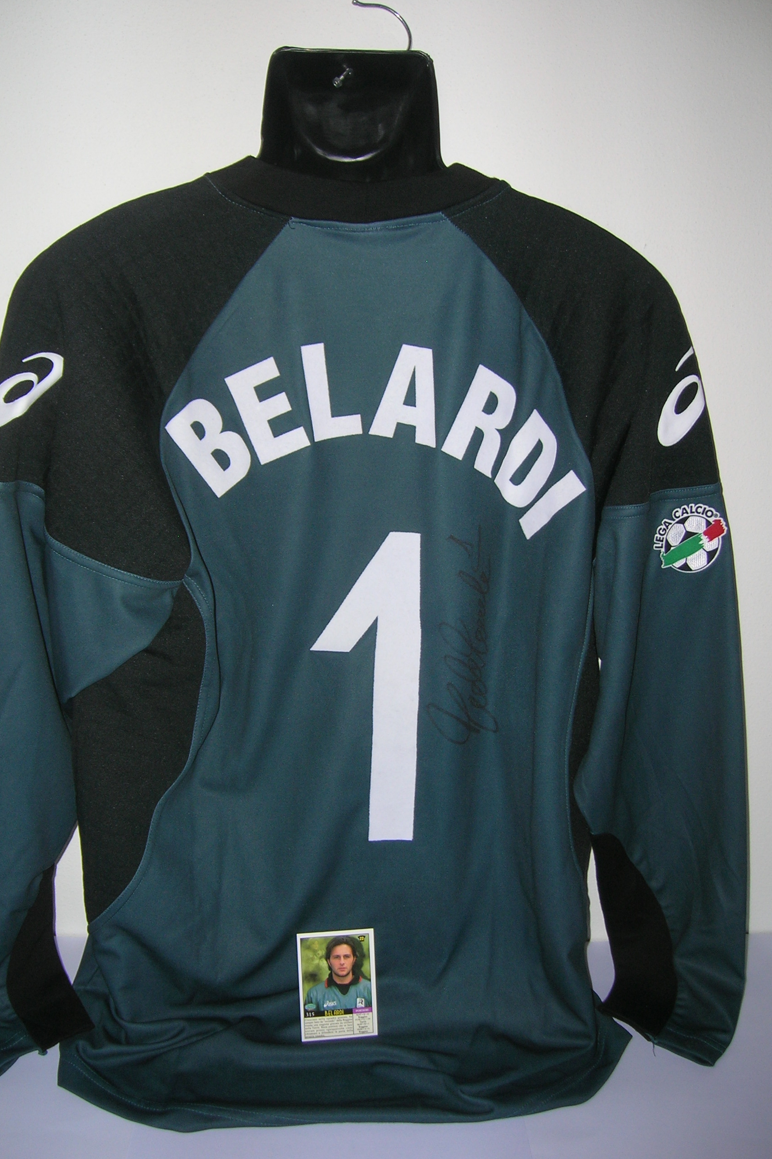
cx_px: 338
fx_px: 1158
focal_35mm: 36
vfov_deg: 53.1
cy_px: 582
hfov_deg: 36.8
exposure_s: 1/60.1
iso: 50
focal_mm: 5.7
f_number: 2.9
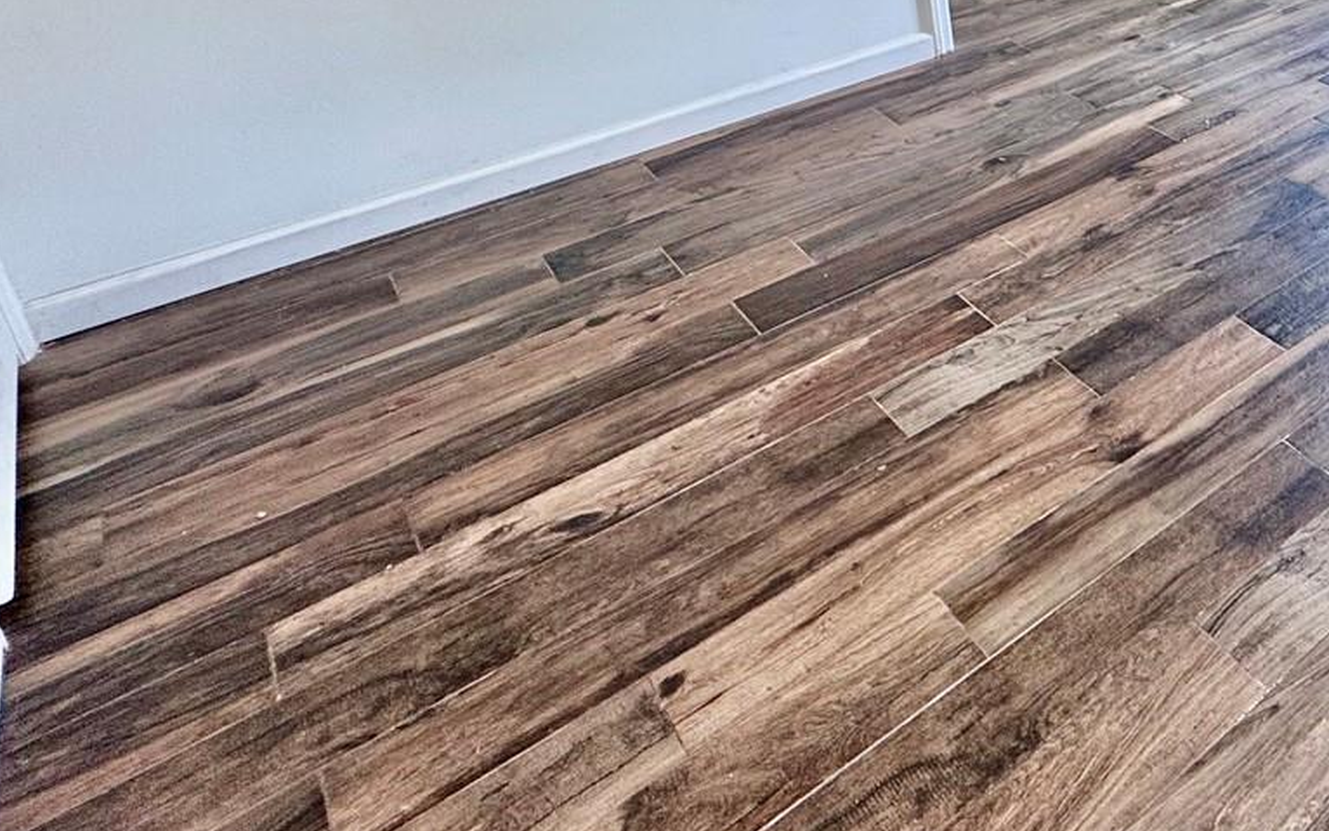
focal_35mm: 31
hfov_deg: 48.9
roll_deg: +0.1
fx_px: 1123
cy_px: -52
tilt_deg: -19.4
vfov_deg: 35.5
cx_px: 1360
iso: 100
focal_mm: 2.22
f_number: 2.2
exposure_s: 1/120
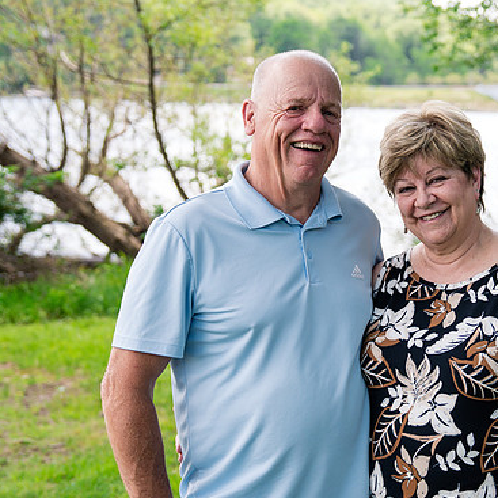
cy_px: 279
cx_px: 431
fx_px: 1204
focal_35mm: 74
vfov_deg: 23.3
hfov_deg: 22.9
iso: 100
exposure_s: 1/250
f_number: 2.8
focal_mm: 36
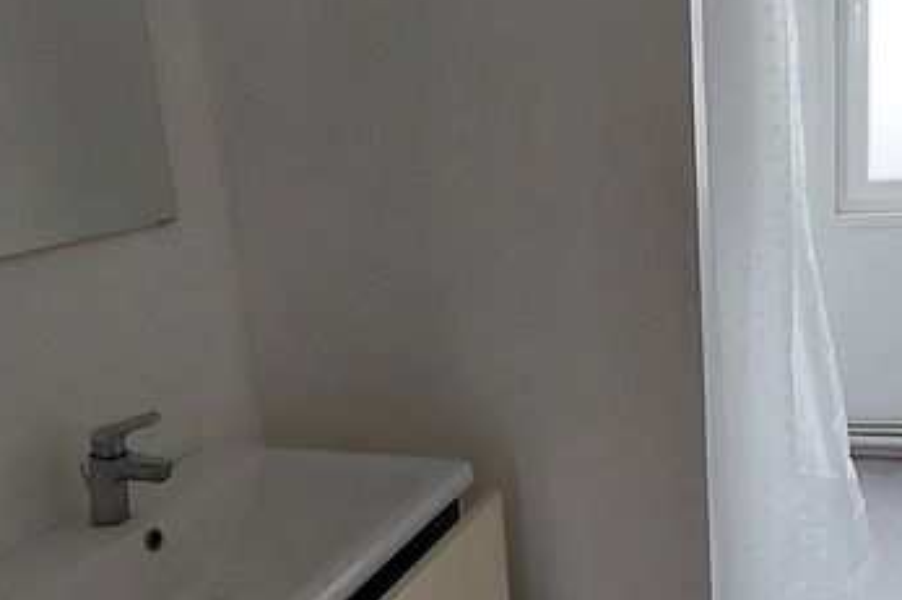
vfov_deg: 34.0
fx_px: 977
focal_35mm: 39
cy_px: 371
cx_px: 525
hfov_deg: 49.4
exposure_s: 1/50
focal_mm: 1.74
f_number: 2.2
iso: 400
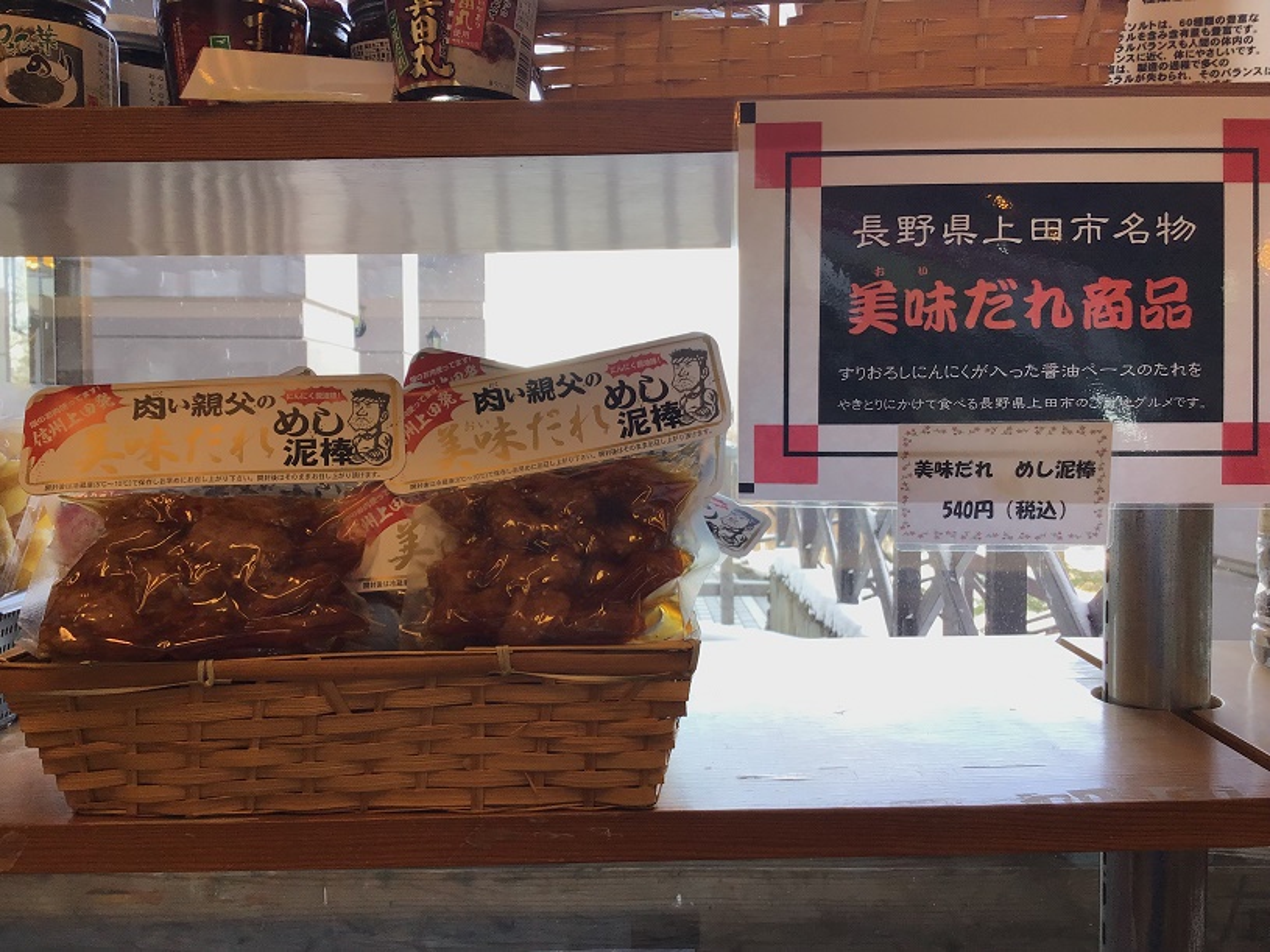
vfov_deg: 45.4
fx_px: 1137
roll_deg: -1.2
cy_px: 476
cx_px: 635
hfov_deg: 58.4
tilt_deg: -3.9
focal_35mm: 31
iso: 25
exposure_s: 1/50
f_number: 2.4
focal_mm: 3.3
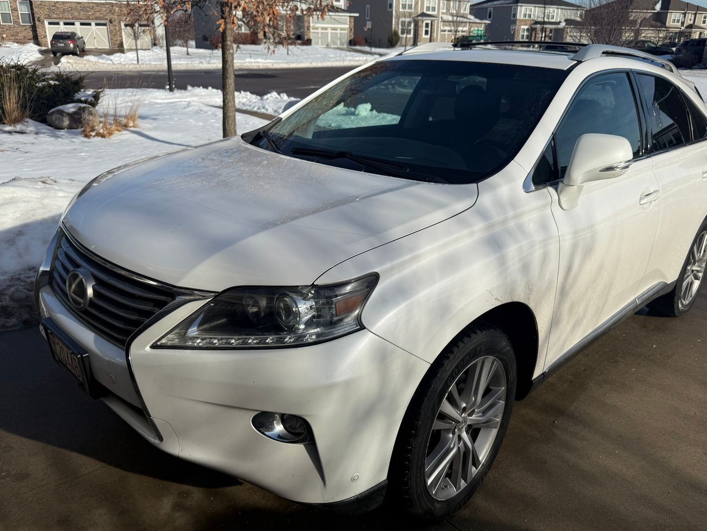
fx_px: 552
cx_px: 369
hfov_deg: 65.3
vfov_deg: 51.3
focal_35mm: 27
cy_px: 247
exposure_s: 1/8130
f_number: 1.78
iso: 80
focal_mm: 6.76
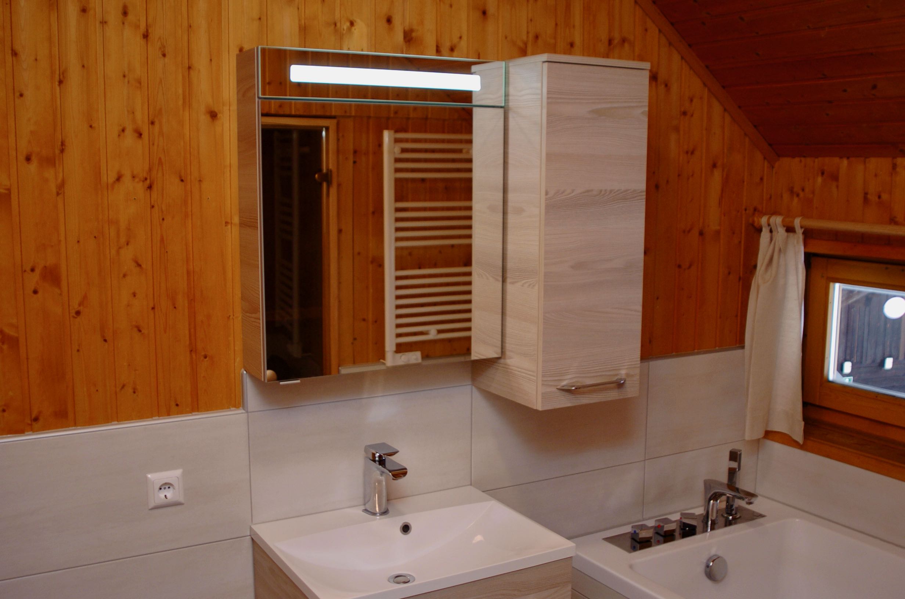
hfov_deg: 53.2
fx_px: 903
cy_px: 300
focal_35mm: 36
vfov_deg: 36.7
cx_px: 452
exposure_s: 1/60
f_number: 4
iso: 200
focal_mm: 24
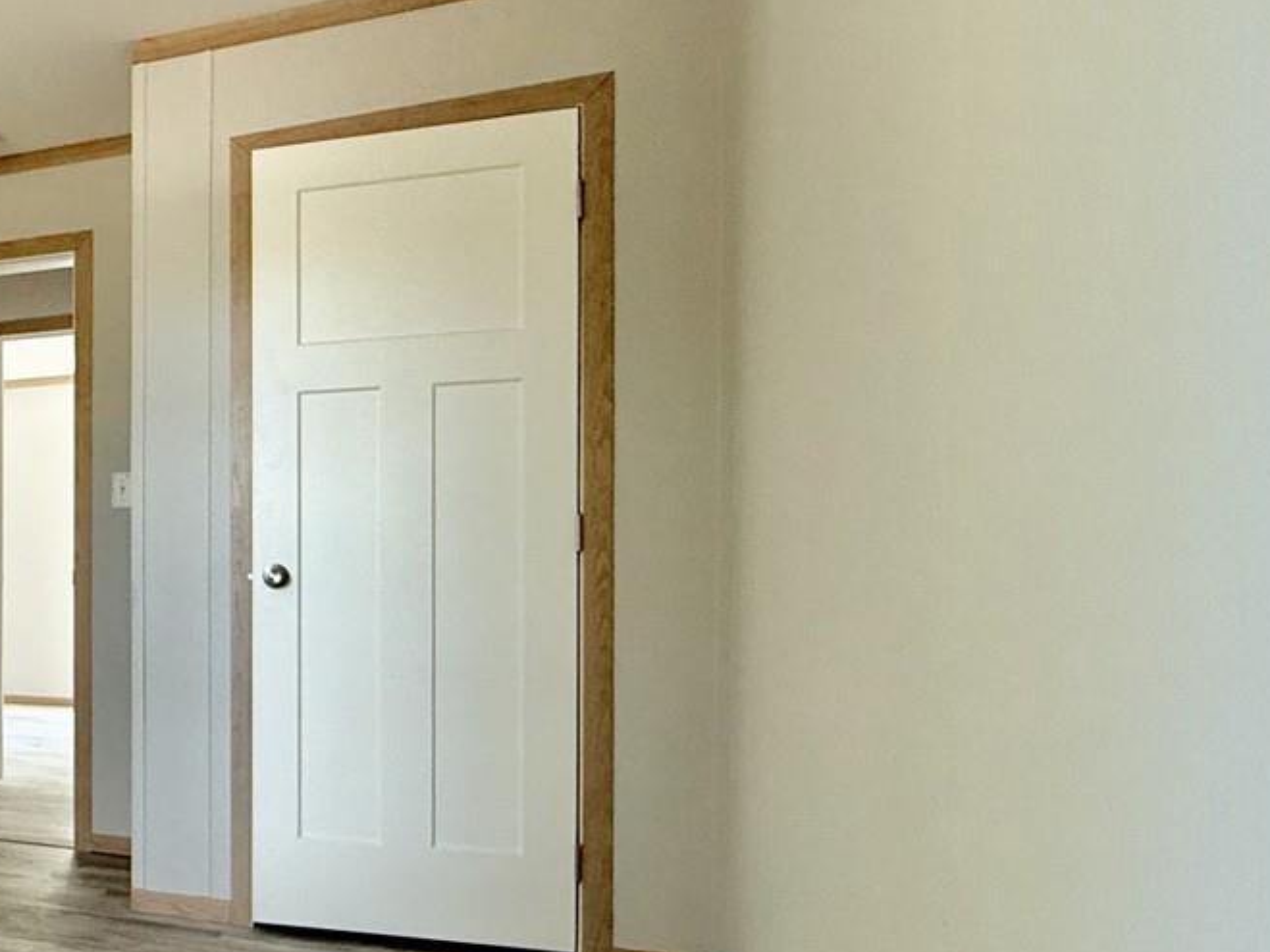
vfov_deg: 41.5
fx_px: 1247
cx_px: -60
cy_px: 595
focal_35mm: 34
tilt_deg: +0.0
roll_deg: +0.0
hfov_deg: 44.1
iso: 320
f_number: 2.2
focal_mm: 2.22
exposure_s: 1/95
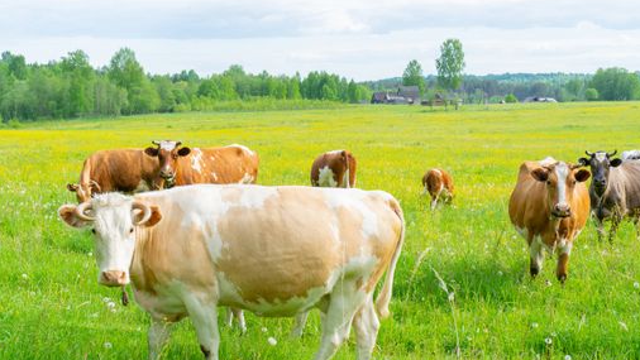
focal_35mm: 53
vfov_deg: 22.6
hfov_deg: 39.2
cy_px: 205
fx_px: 900
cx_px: 323
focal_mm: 50
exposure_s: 1/125
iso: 160
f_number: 9
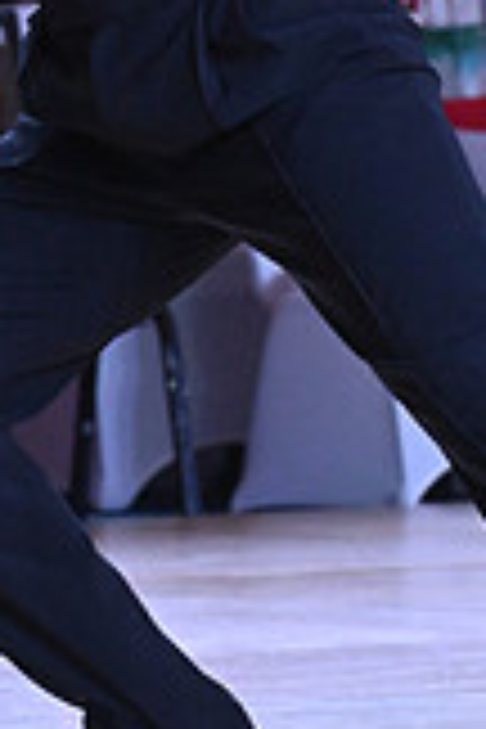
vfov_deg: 3.7
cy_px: -194
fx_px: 11238
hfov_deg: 2.5
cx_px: -83
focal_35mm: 555
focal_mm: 155
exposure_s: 1/400
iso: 4000
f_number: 7.1
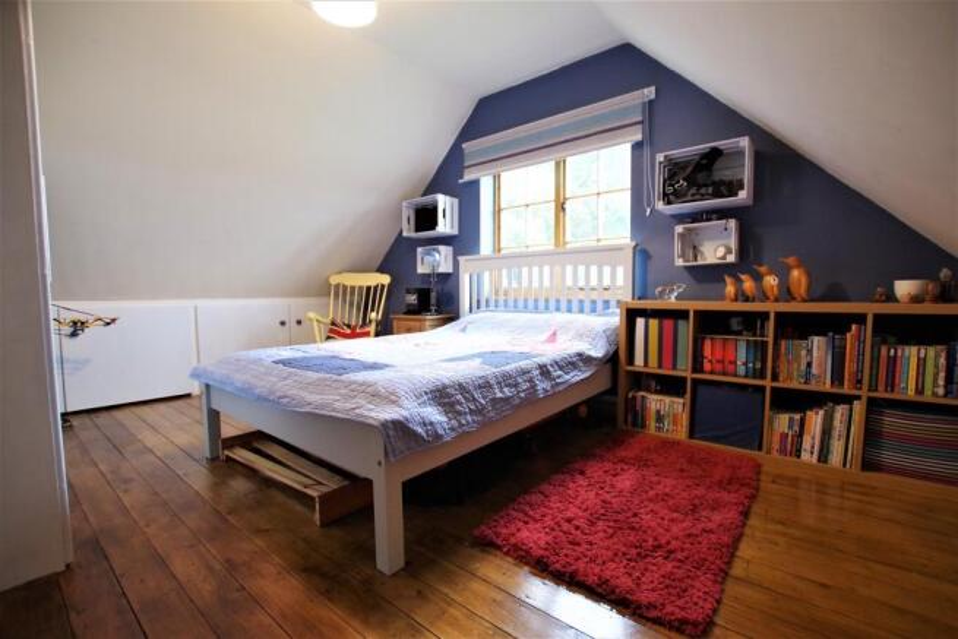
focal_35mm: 15
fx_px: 399
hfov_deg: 100.4
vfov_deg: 77.4
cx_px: 479
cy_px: 320
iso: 800
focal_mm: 10
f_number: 3.5
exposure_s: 1/25
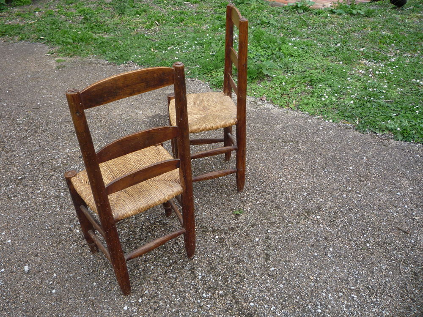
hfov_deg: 60.0
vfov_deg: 46.8
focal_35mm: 30
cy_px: 158
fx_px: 367
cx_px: 212
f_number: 4
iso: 100
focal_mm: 5.2
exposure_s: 1/200
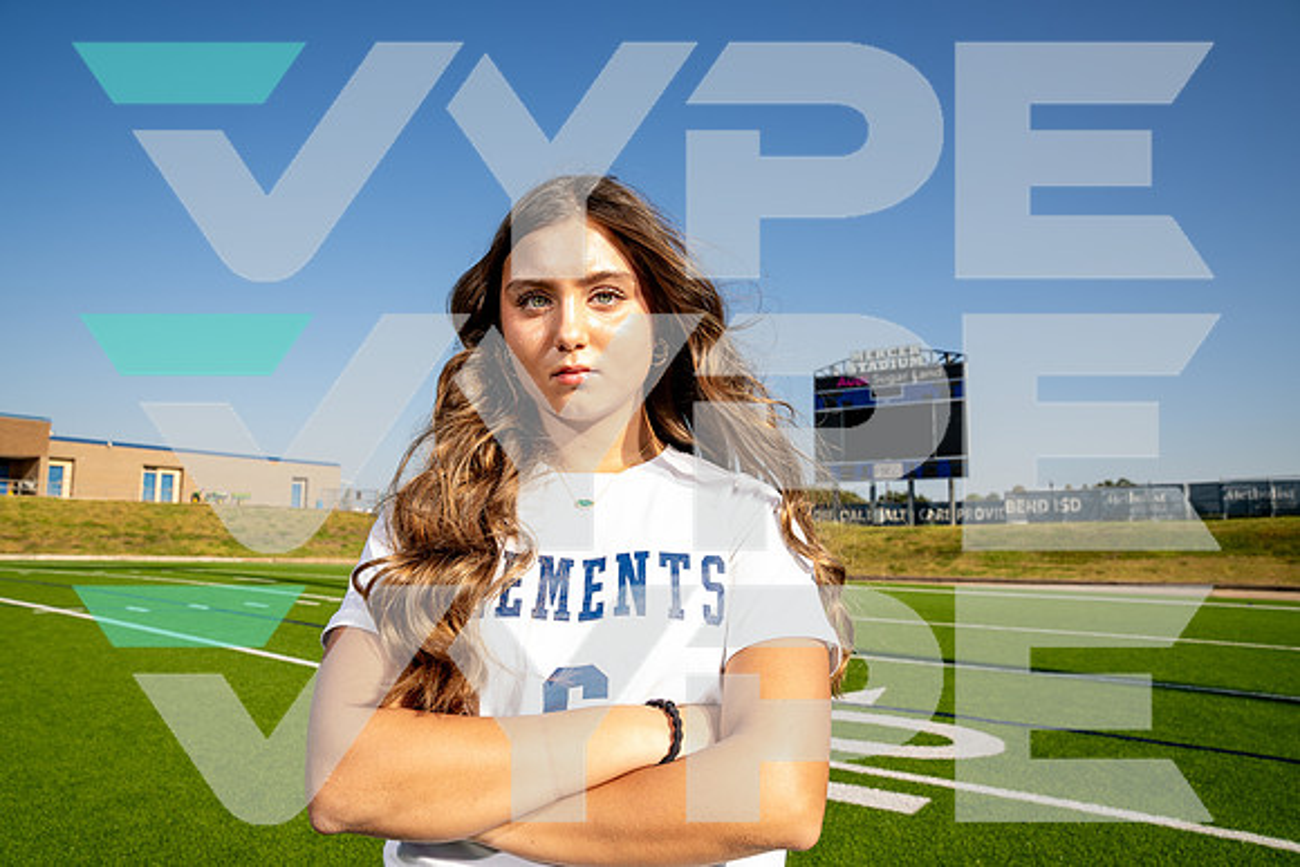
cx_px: 650
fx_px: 867
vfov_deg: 53.2
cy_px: 434
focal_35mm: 24
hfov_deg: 73.7
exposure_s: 1/125
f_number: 7.1
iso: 50
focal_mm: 24
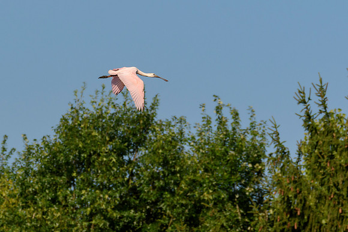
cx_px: 107
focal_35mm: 871
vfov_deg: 1.6
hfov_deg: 2.4
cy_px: 92
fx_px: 8415
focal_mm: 340
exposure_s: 1/1250
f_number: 8
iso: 200
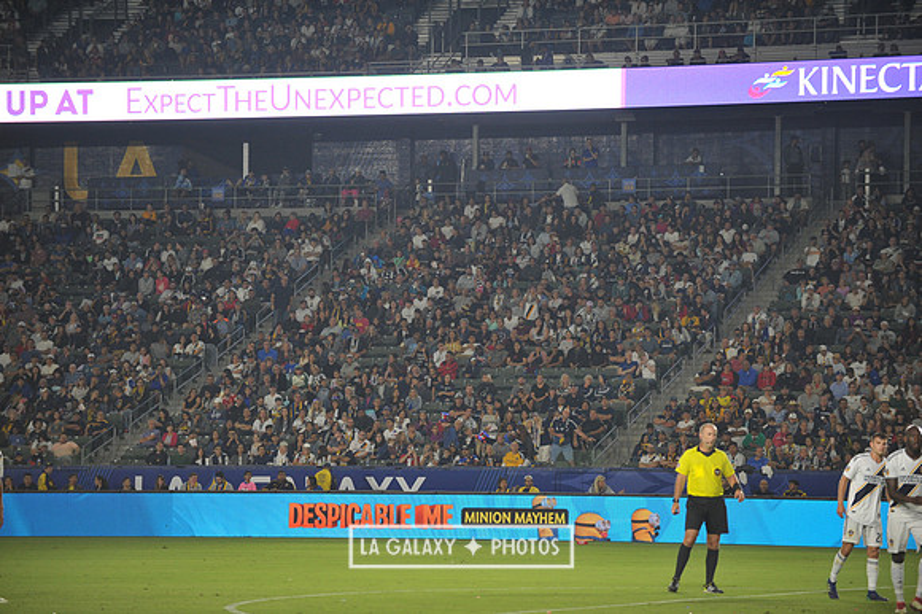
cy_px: 307
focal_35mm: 150
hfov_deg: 13.7
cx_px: 461
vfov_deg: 9.1
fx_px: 3839
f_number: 2.8
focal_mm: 150
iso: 1250
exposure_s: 1/800
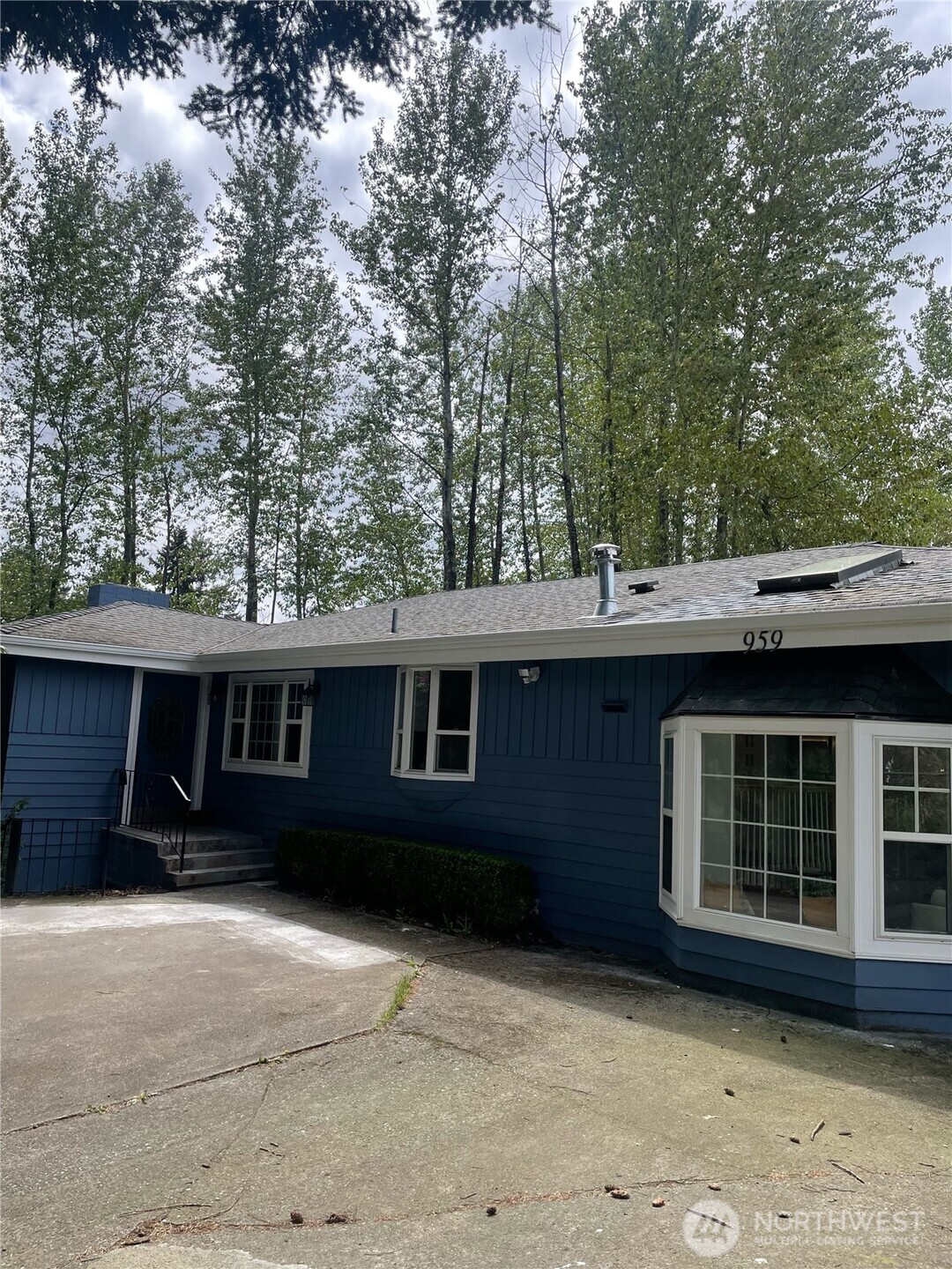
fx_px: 953
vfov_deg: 67.3
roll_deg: -4.6
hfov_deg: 53.1
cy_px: 634
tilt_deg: +7.6
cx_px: 476
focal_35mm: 26
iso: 32
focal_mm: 4.2
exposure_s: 1/2353
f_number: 1.6
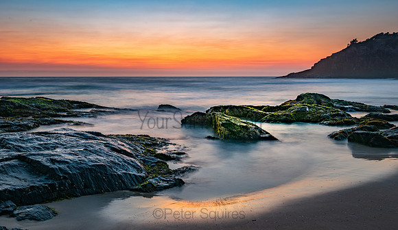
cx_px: 199
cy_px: 108
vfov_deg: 35.8
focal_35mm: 34
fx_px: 357
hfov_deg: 58.3
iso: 100
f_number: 13
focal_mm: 32
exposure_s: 10
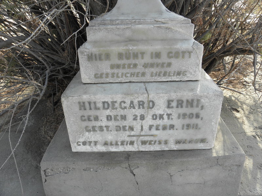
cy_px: 98
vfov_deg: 53.1
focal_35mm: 26
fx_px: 197
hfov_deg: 67.3
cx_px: 131
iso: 64
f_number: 5
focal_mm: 4.6
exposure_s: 1/60
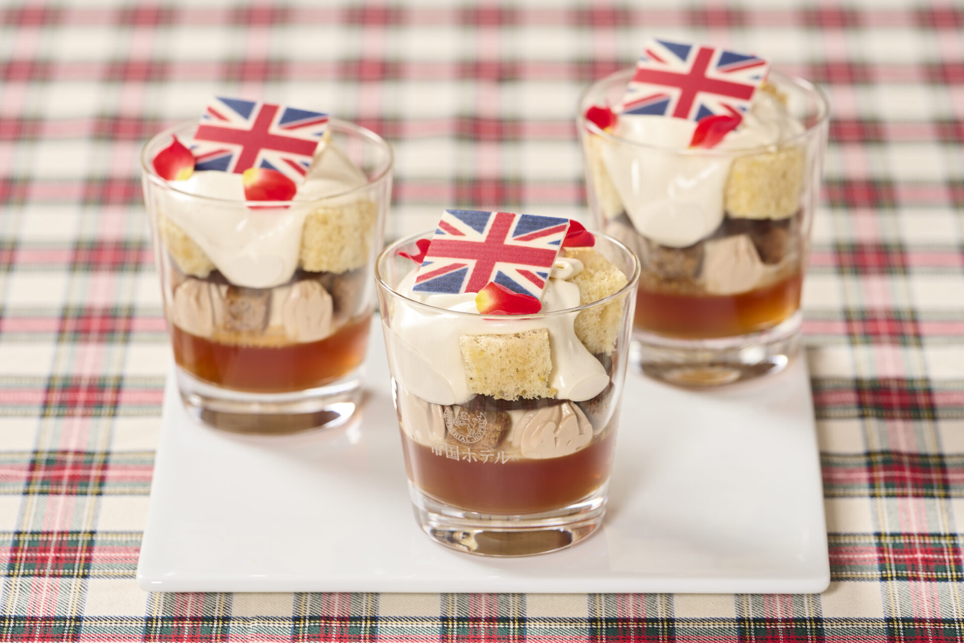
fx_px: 5383
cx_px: 484
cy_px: 322
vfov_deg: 6.8
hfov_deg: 10.2
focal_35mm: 201
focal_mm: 200
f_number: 8
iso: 200
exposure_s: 1/100
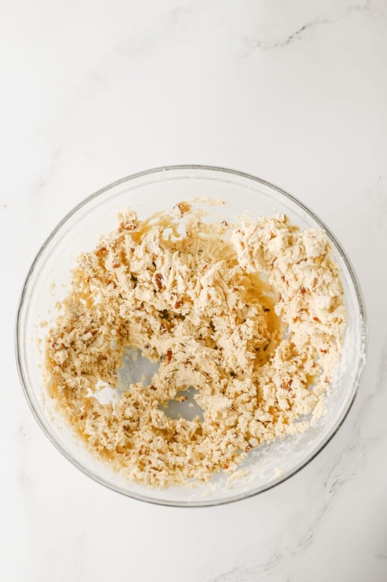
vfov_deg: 39.6
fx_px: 808
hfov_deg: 26.9
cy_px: 291
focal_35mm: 50
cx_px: 194
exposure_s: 1/100
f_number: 4.5
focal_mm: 50
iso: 110
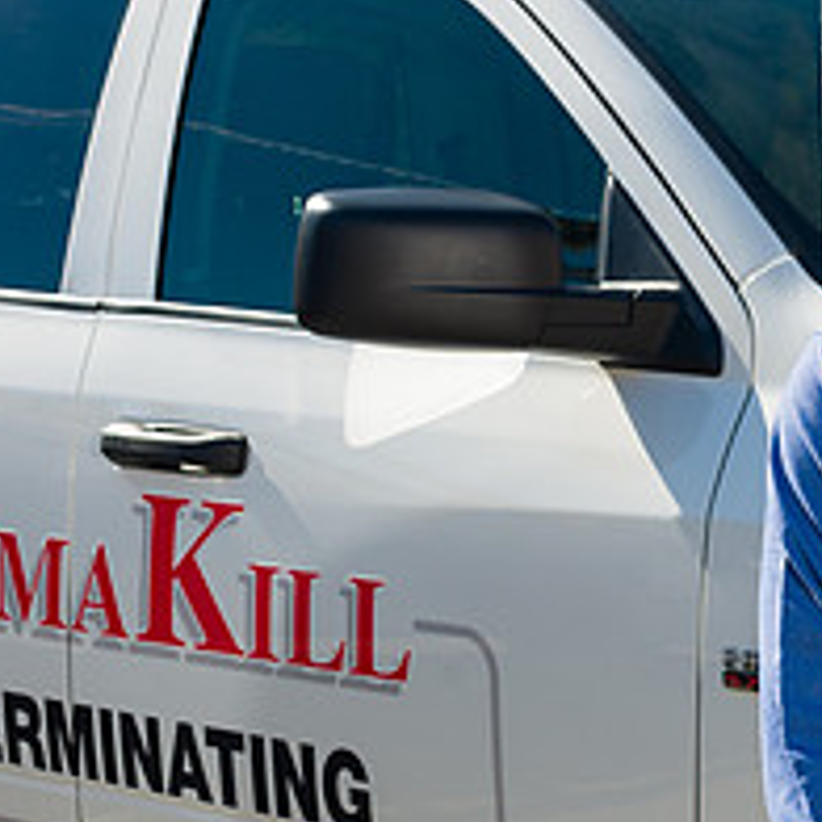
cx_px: 598
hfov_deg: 13.2
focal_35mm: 132
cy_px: 404
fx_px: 3546
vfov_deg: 13.2
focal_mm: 50
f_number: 11
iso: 100
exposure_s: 1/200
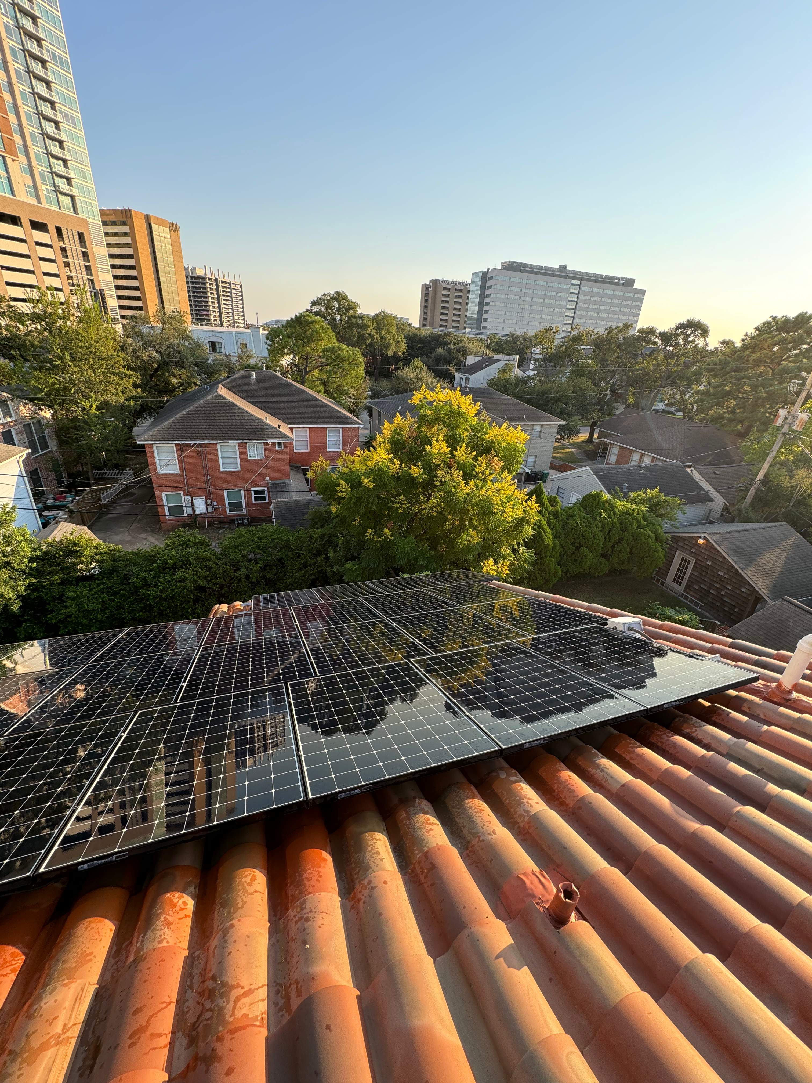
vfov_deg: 102.1
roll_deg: -1.8
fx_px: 438
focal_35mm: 14
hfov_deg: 85.7
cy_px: 542
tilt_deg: -24.8
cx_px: 406
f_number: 2.2
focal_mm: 2.22
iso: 40
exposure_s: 1/178
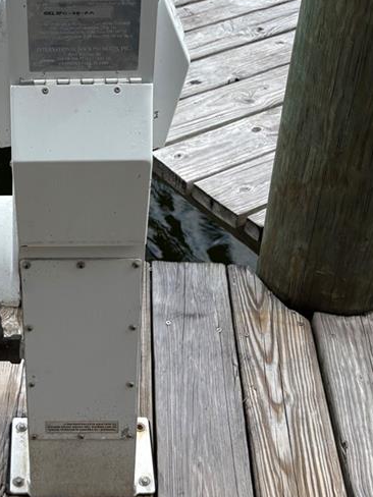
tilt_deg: -32.3
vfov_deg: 30.1
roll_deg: +2.4
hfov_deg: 22.4
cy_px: 171
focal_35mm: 64
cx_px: 46
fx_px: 919
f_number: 1.6
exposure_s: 1/2075
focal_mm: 5.96
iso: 50
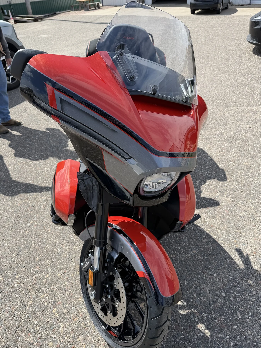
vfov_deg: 71.6
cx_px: 130
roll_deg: +3.8
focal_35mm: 24
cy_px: 174
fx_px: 241
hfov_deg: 56.8
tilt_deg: -37.4
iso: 80
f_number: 1.78
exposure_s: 1/2232
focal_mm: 6.76
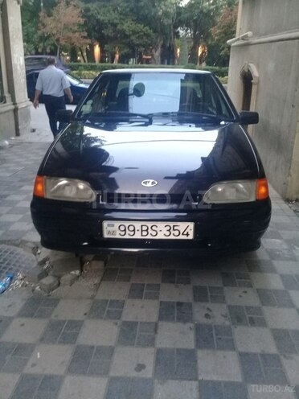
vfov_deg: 58.4
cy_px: 200
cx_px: 150
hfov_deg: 45.4
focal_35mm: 31
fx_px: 357
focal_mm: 3.3
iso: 200
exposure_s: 1/40
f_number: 2.2
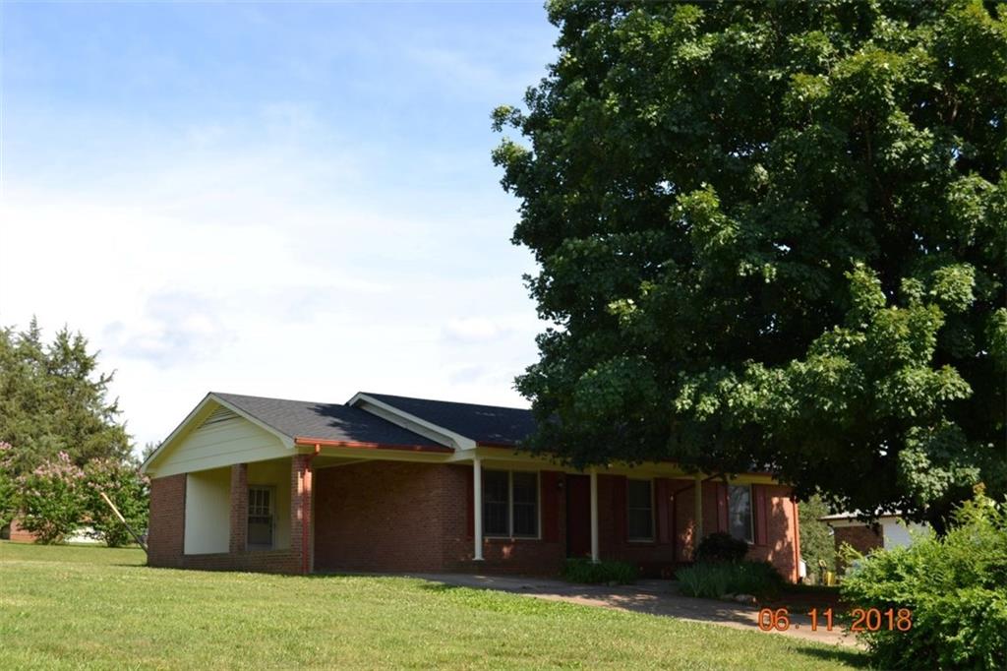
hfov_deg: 45.0
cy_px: 336
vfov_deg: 30.8
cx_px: 504
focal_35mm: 44
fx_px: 1216
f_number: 7.1
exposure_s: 1/200
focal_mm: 29
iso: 100
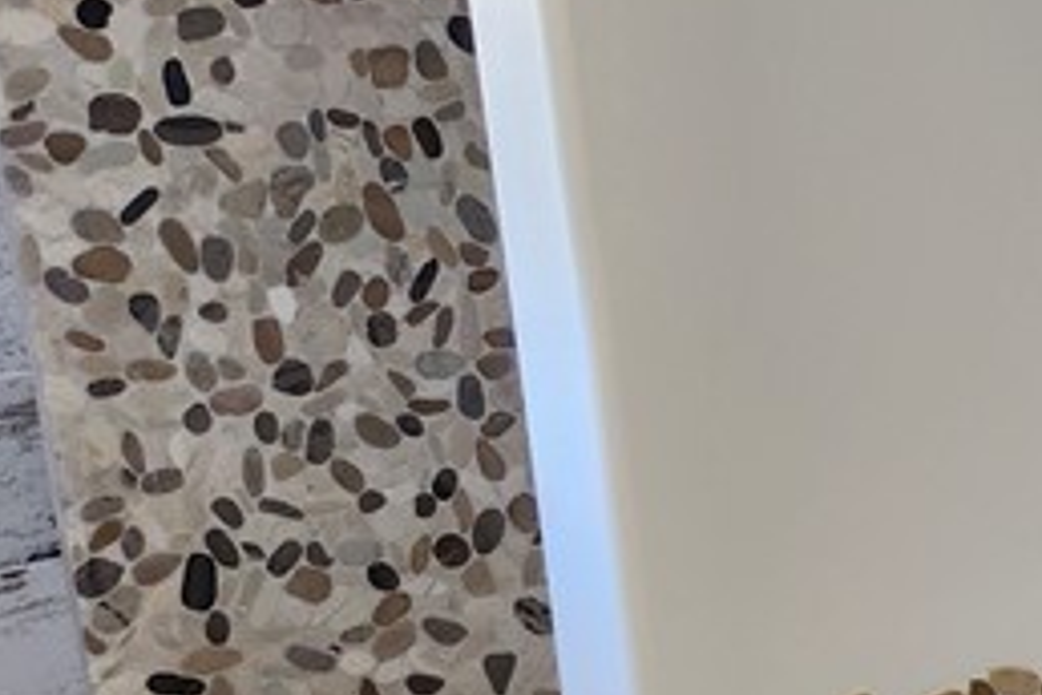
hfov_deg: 16.7
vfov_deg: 14.3
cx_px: 2023
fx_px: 2750
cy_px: 590
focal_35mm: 95
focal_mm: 5.4
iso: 125
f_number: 1.8
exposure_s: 1/120
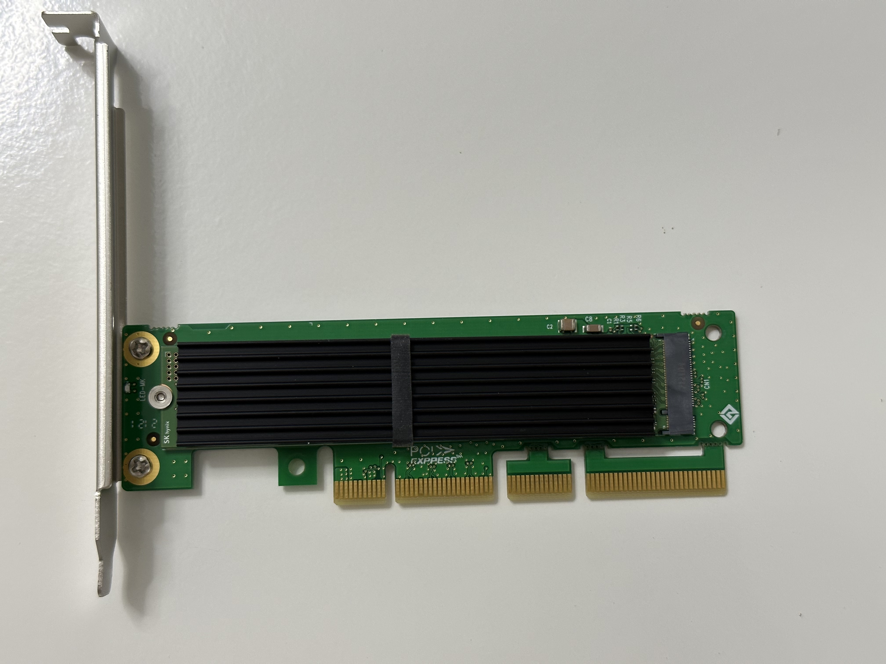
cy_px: 332
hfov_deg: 39.7
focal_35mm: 48
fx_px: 1229
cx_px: 443
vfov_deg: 30.3
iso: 100
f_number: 1.78
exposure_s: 1/60
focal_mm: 6.86
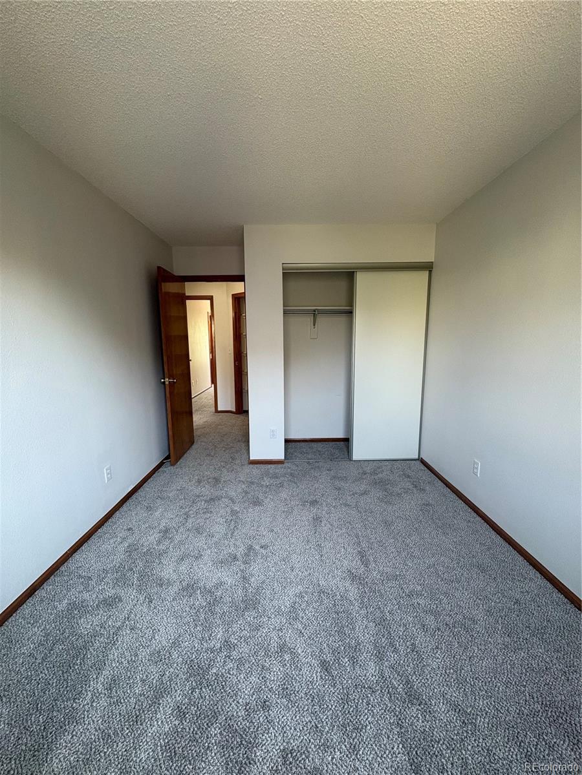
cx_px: 291
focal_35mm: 14
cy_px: 388
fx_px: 314
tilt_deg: -7.4
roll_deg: +0.1
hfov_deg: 85.7
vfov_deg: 102.1
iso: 125
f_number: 2.2
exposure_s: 1/60
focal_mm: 2.22
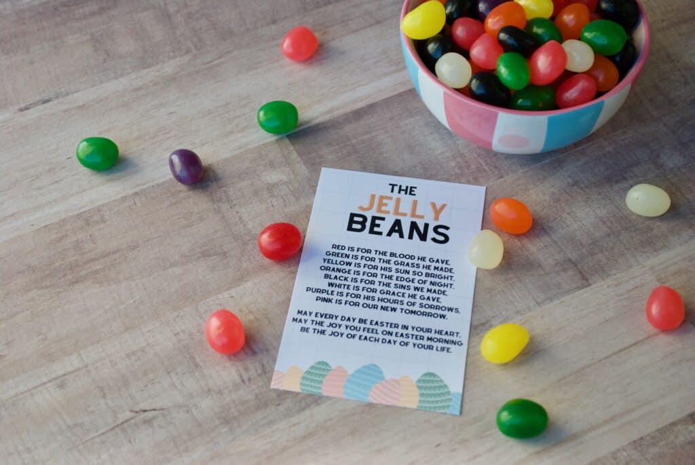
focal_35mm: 66
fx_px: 1275
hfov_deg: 30.5
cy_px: 232
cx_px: 348
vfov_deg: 20.7
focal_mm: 44
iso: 100
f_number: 5.6
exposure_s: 1/125
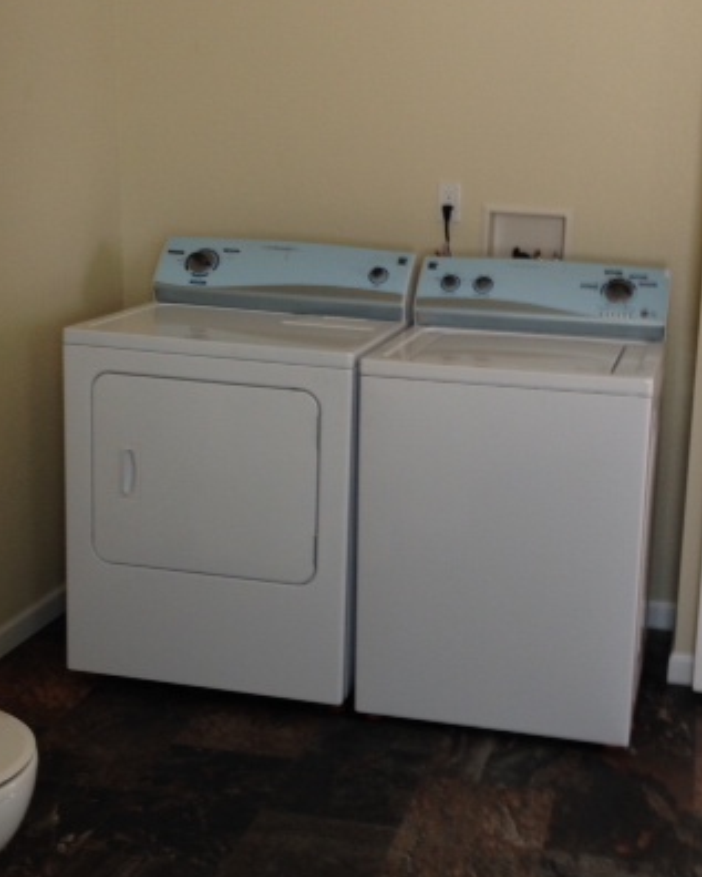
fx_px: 1350
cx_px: 461
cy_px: 396
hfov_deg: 29.0
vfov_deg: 36.0
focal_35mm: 52
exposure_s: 1/20
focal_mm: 4.12
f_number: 2.4
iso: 64
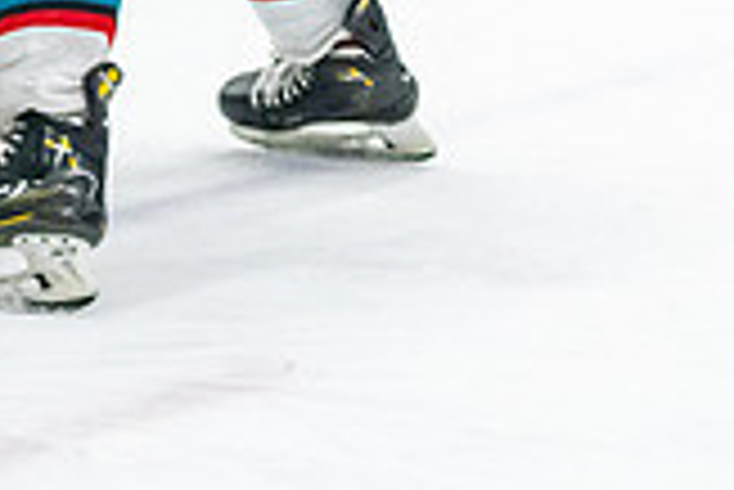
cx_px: -704
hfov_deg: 5.9
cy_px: -309
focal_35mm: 343
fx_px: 6999
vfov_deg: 4.0
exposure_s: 1/800
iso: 4000
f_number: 2.8
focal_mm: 70
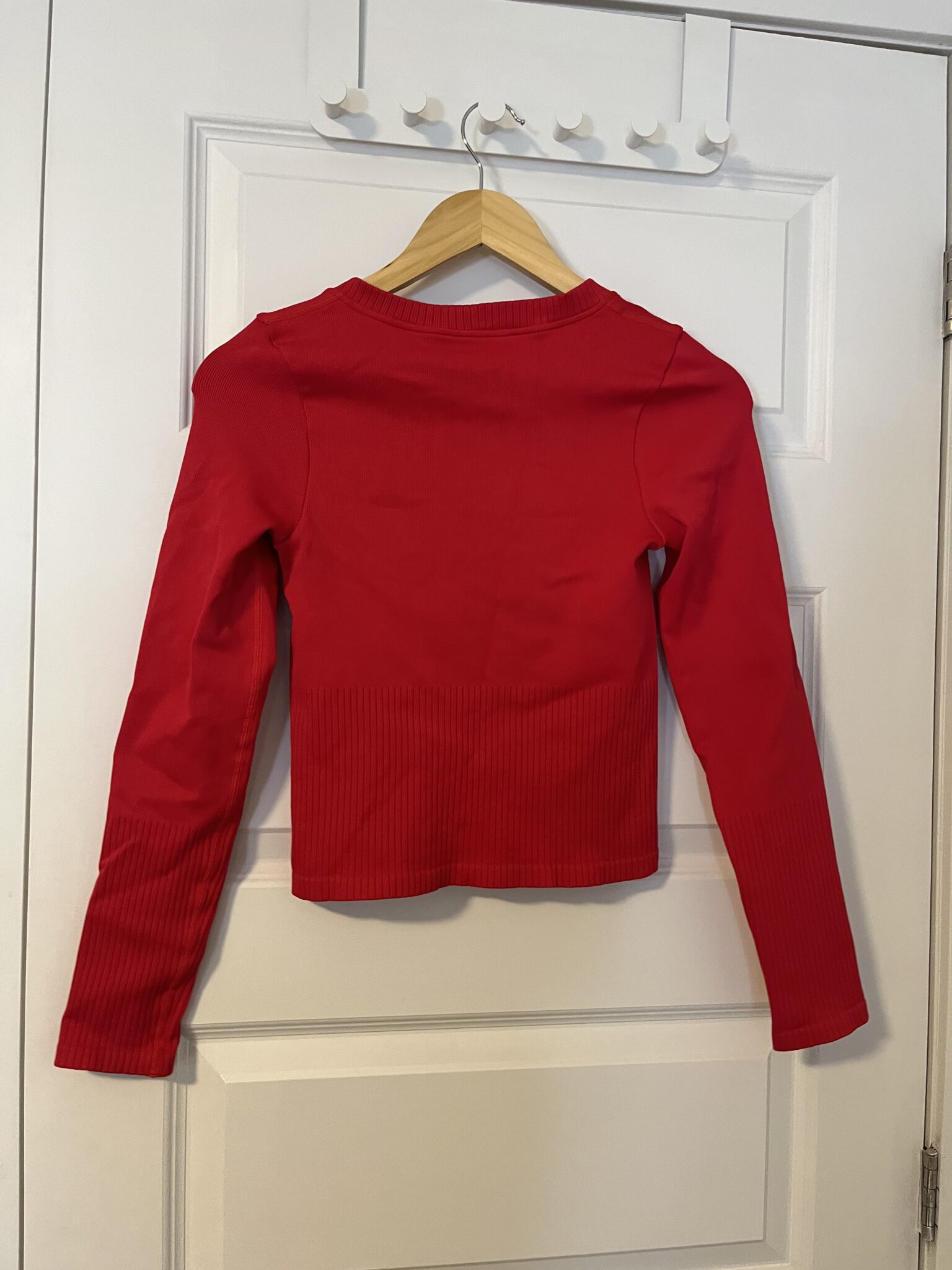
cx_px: 476
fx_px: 953
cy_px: 635
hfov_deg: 53.1
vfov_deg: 67.3
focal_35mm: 26
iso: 250
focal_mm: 5.1
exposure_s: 1/60
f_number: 1.6
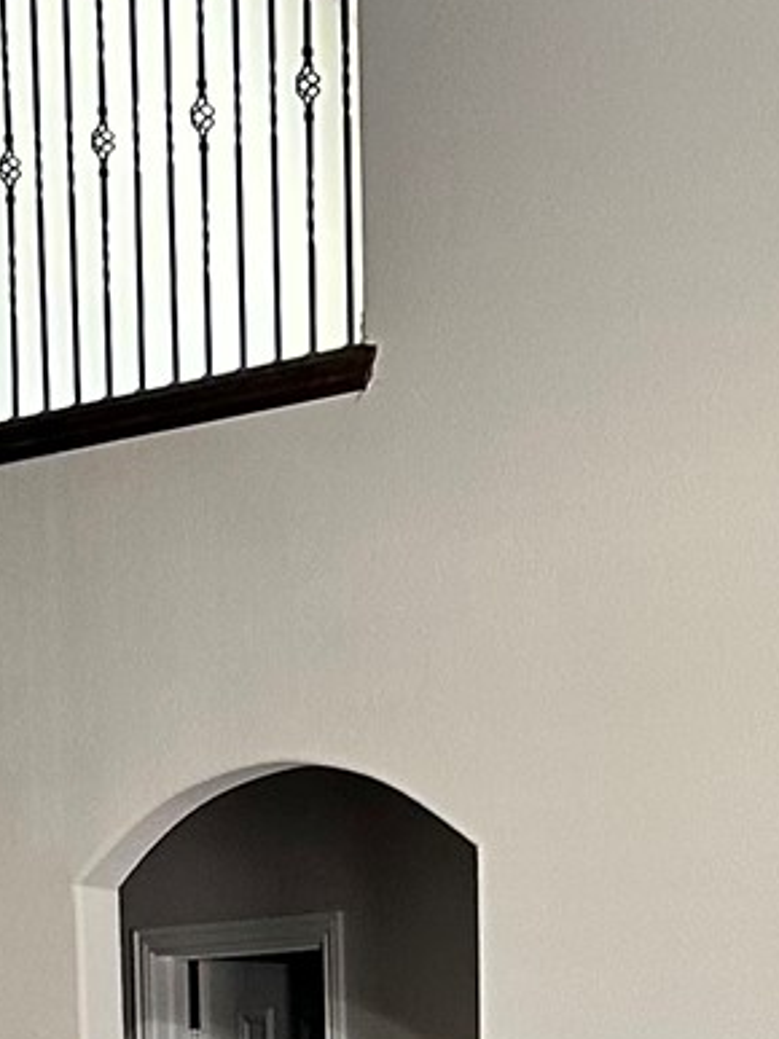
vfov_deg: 13.8
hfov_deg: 11.7
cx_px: 368
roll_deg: +0.7
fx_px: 3813
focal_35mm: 127
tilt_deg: -10.2
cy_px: 1893
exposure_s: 1/60
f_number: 1.78
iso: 320
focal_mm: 6.86
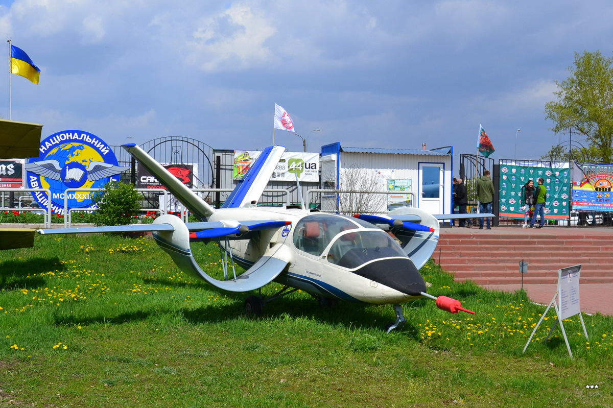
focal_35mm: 38
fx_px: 638
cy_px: 204
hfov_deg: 51.3
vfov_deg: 35.5
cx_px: 306
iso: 320
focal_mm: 25
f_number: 11
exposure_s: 1/500
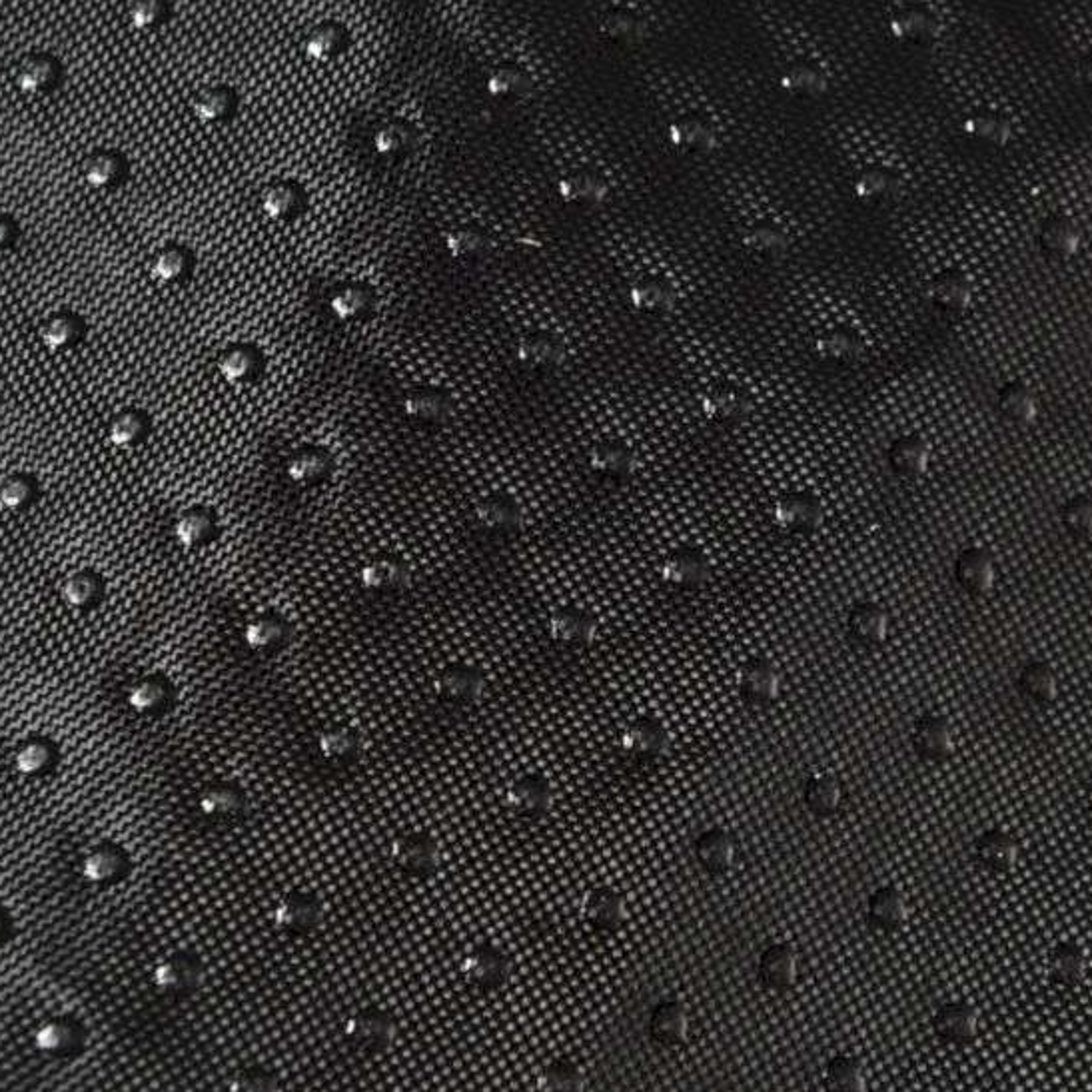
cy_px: 675
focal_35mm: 163
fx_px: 5818
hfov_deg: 10.7
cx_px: 701
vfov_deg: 10.7
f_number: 9
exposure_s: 1/125
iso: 320
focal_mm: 70
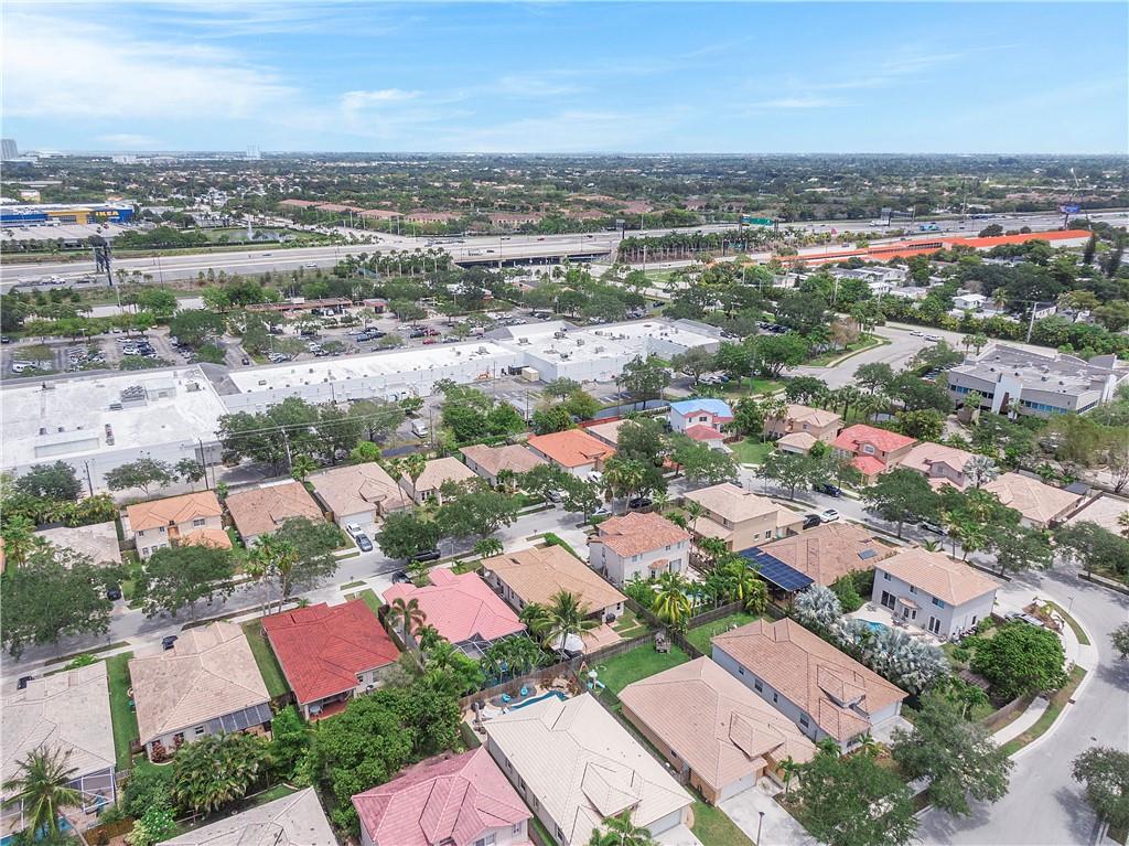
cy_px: 423
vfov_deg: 56.8
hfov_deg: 71.6
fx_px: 782
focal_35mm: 24
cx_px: 564
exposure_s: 1/1600
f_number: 2.8
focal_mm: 4.39
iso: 100
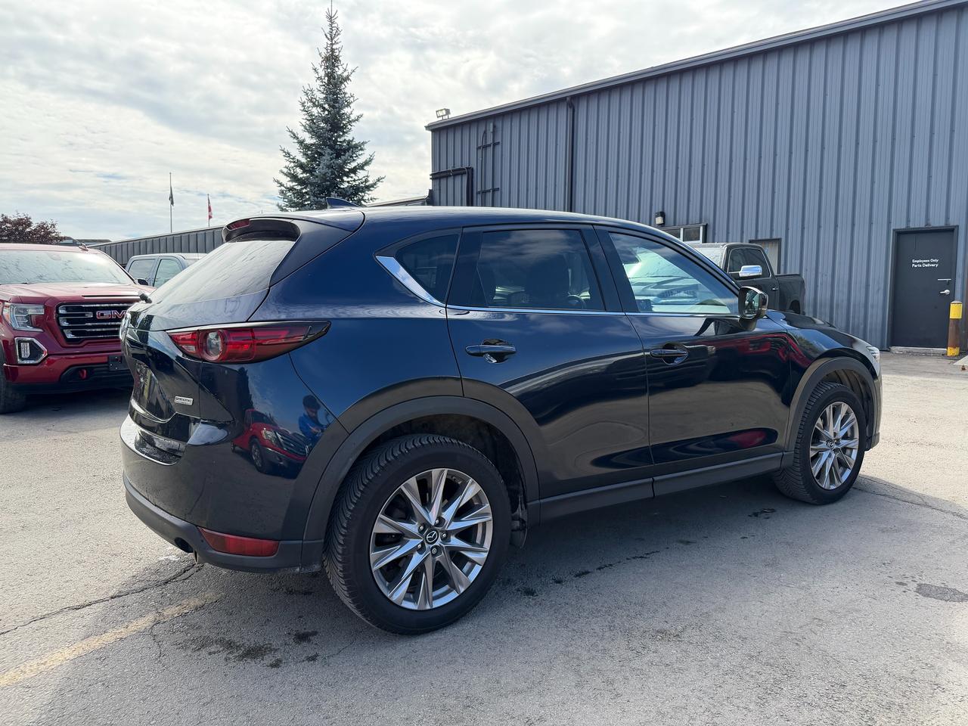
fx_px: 671
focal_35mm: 24
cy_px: 363
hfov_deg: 71.6
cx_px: 484
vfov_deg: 56.8
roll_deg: -0.3
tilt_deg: -5.0
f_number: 1.78
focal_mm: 6.76
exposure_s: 1/2053
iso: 100
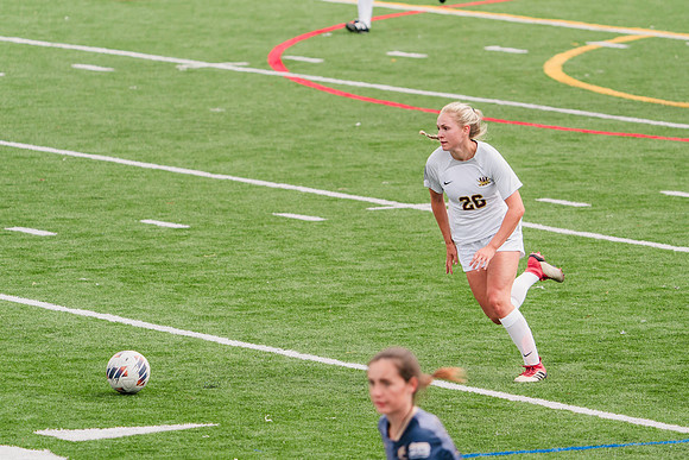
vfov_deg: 3.3
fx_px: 8094
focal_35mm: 423
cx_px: 435
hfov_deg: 4.9
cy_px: 230
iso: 640
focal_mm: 335
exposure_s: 1/1600
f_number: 6.3
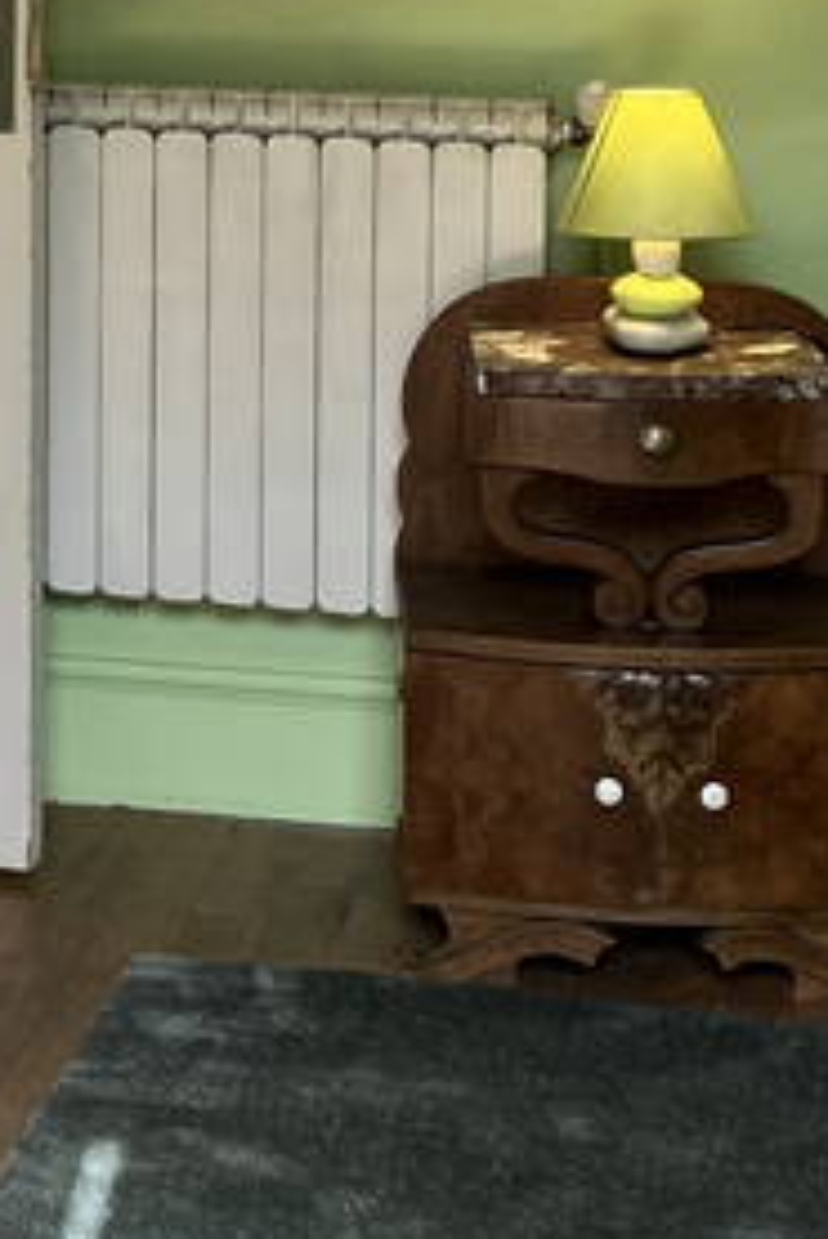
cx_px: -107
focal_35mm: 83
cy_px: -27
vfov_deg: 23.4
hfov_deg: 16.0
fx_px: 2860
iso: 32
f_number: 1.8
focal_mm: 3.99
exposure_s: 1/121
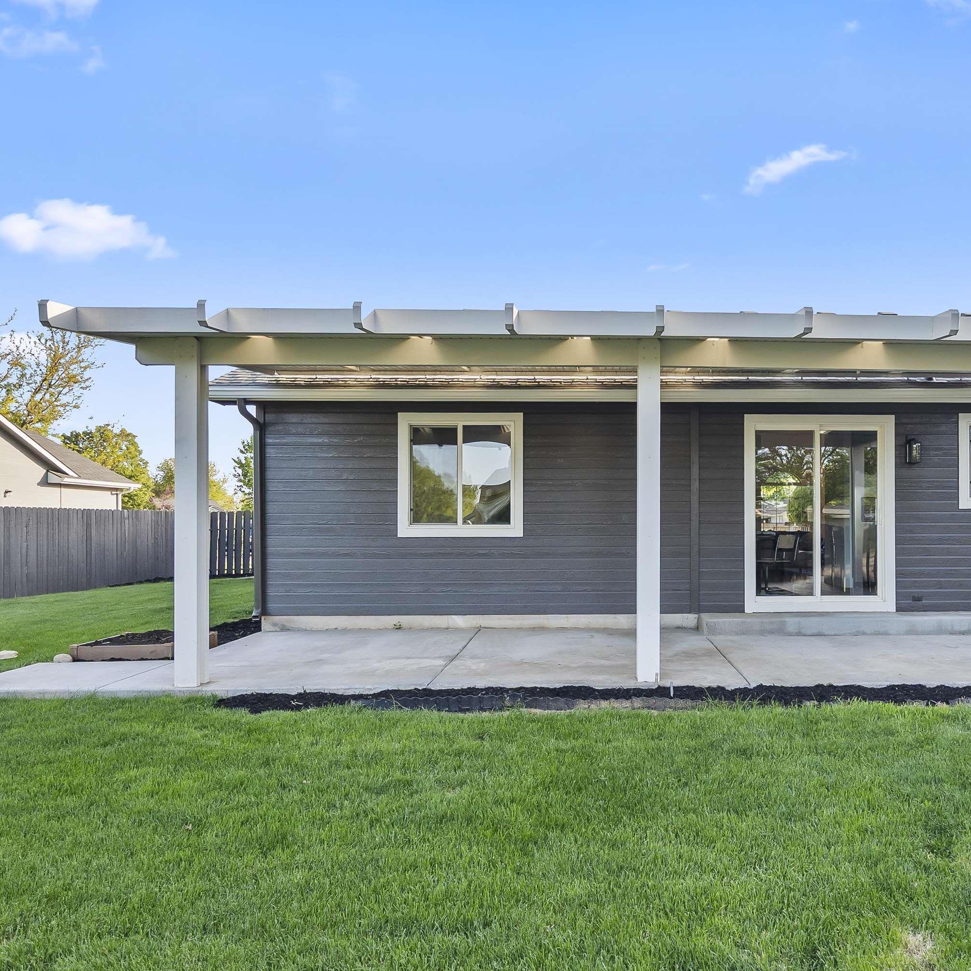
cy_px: 487
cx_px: 618
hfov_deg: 60.0
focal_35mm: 26
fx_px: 825
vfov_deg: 60.9
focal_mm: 13.5
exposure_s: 1/125
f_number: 4
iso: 400
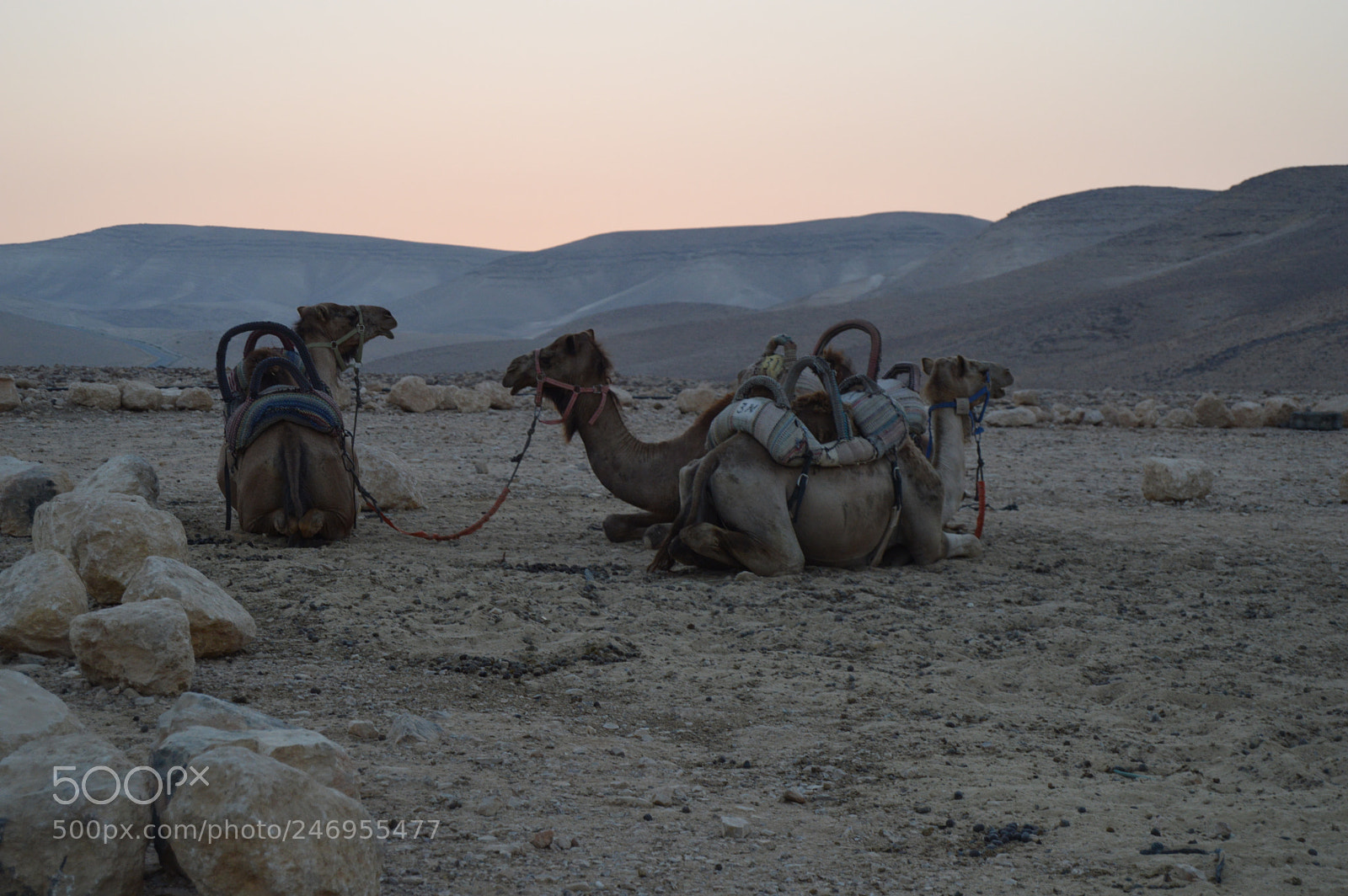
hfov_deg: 24.6
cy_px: 448
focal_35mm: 82
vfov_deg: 16.5
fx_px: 3087
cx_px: 674
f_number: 5.6
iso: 500
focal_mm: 55
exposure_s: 1/60
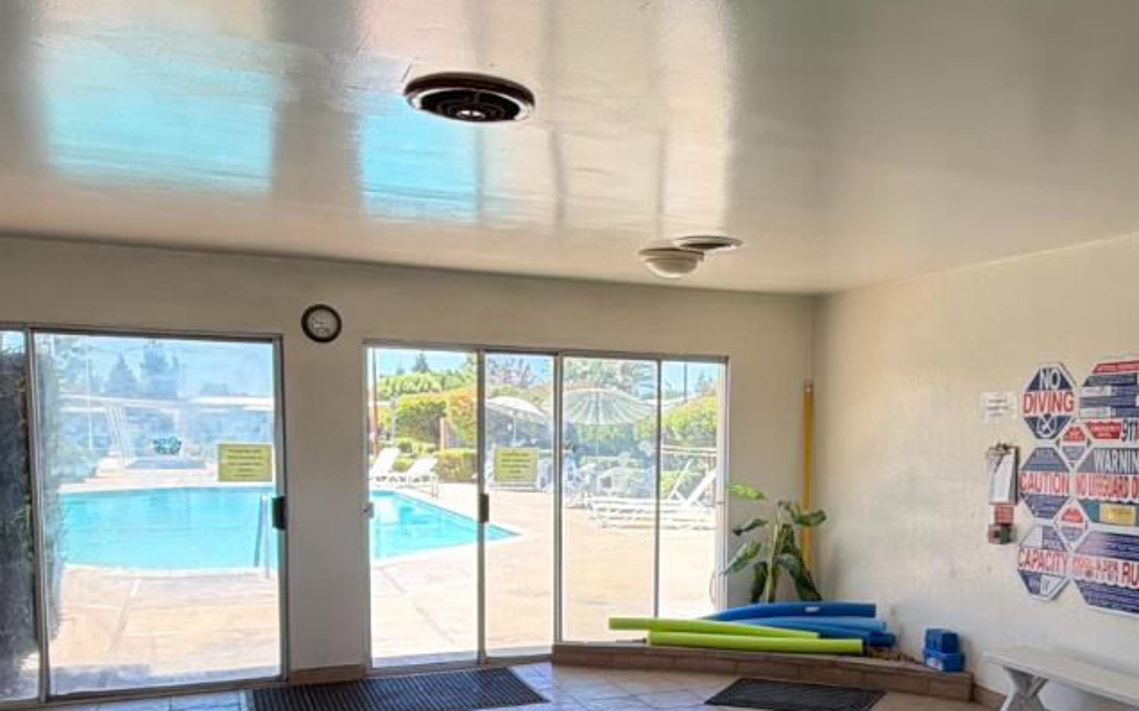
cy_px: 526
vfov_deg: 35.5
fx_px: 1086
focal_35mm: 35
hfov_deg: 54.3
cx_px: 756
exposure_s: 1/121
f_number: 2.2
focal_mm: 2.22
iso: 64
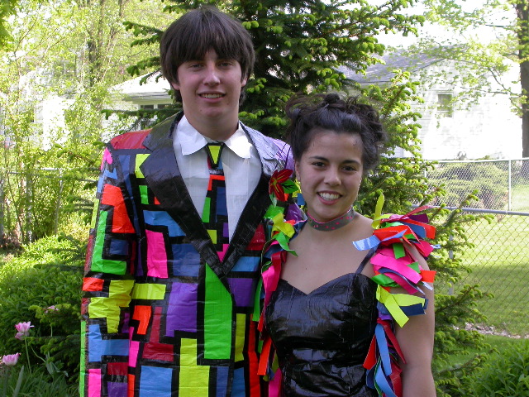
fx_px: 1177
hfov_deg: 25.3
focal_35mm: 77
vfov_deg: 19.1
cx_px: 264
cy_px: 198
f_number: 4.4
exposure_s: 1/138
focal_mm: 16
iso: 100
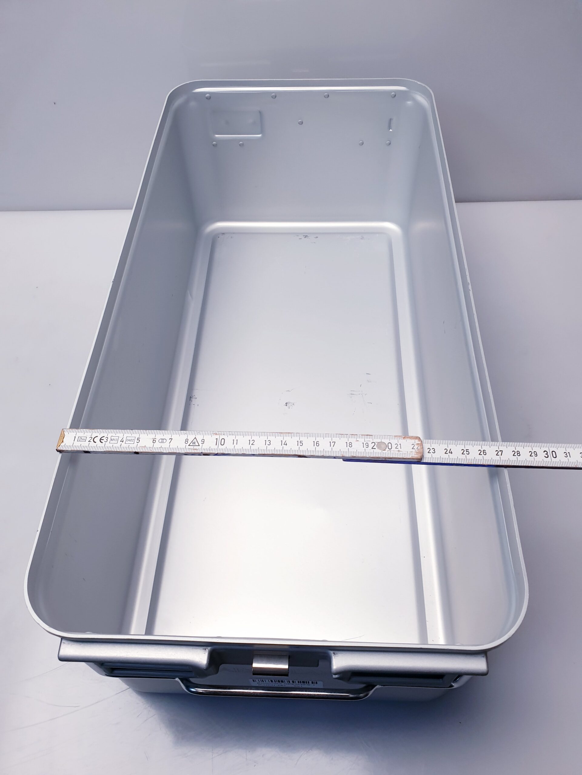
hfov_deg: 53.1
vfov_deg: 67.3
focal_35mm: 26
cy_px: 388
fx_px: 583
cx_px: 291
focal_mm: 4.3
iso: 80
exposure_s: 1/100
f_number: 2.4
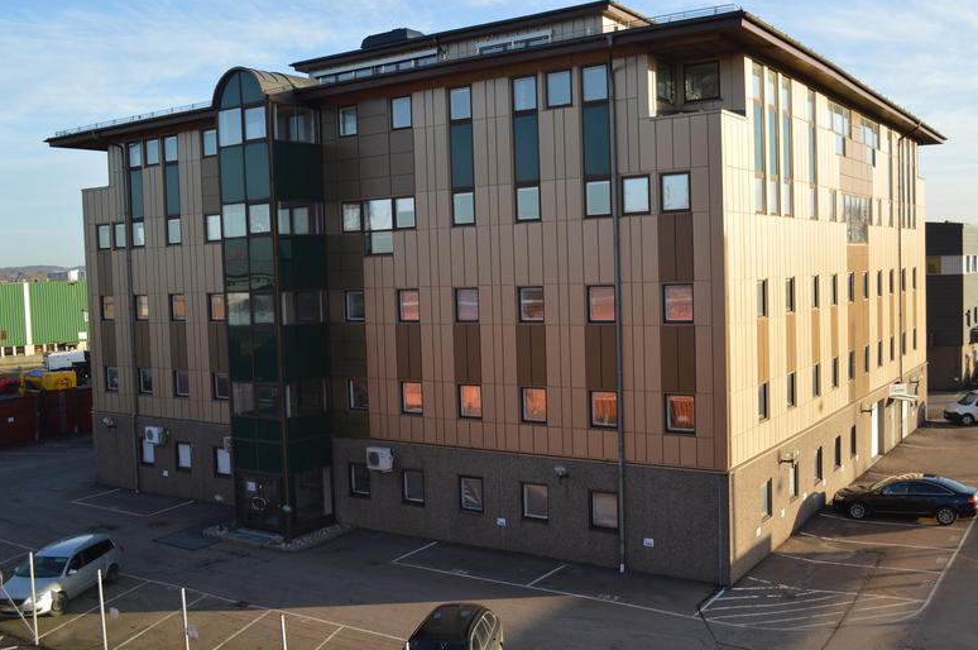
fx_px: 922
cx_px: 490
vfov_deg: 38.8
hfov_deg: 55.9
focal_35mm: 34
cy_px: 328
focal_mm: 22
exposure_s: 1/200
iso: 100
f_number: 6.3
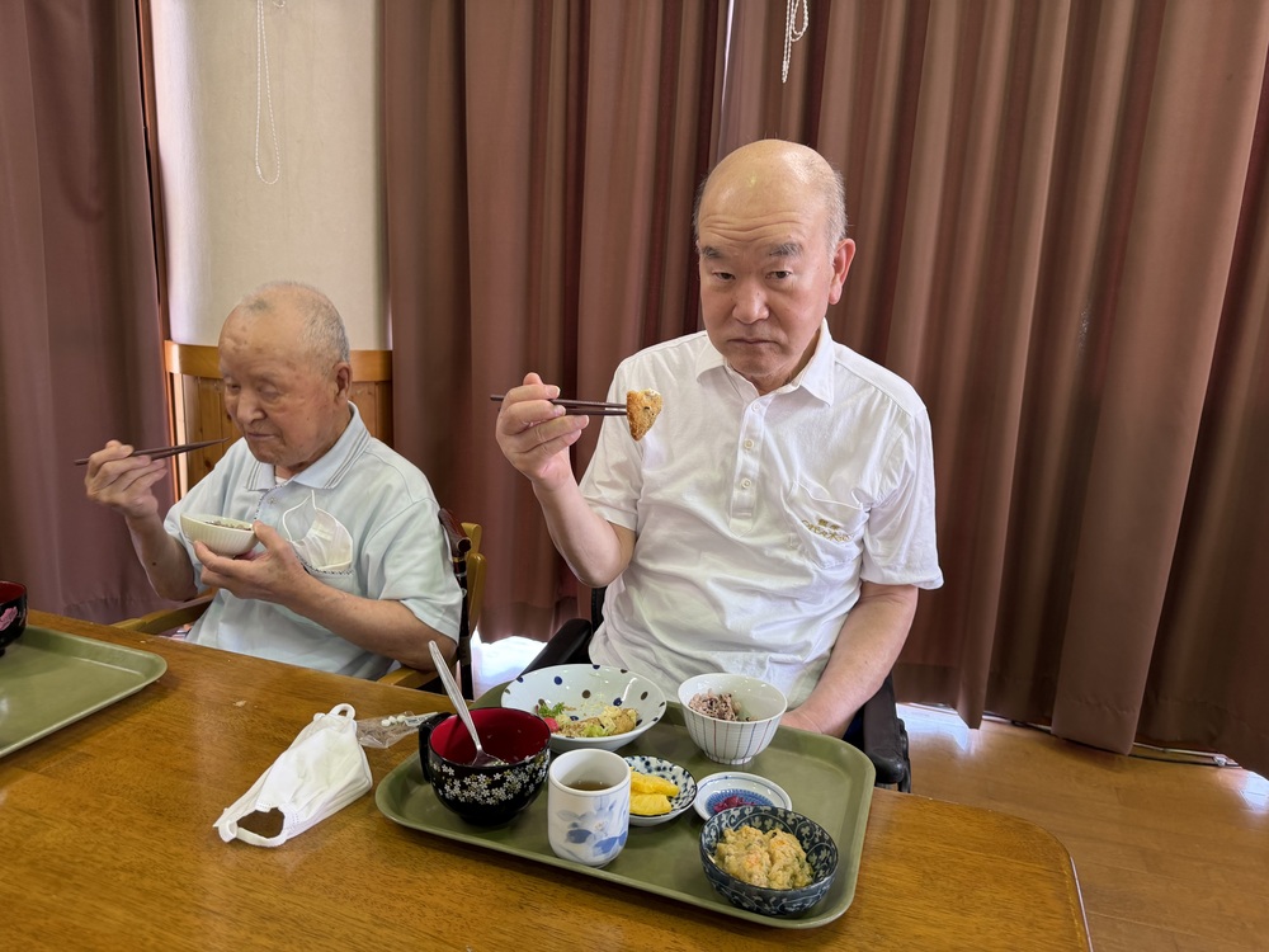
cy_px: 476
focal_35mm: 24
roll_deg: -2.6
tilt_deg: -12.2
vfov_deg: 56.8
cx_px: 634
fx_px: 880
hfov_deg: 71.6
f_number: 1.78
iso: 160
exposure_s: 1/60
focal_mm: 6.76
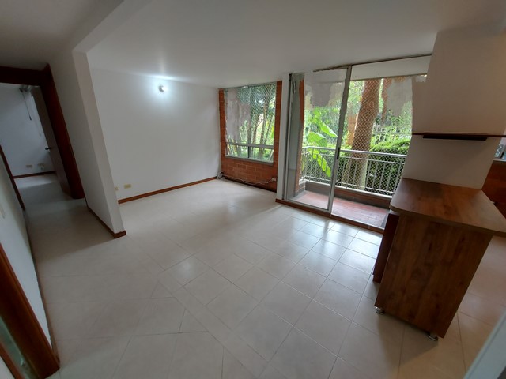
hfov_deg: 106.2
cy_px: 190
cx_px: 253
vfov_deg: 89.9
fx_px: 190
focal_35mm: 13
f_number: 2.2
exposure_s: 1/60
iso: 64
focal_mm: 1.74
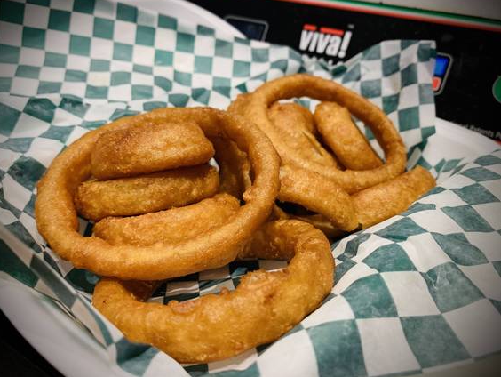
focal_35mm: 27
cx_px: 242
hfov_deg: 65.3
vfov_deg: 51.4
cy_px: 183
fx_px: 391
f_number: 1.8
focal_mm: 4.25
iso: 100
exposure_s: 1/60
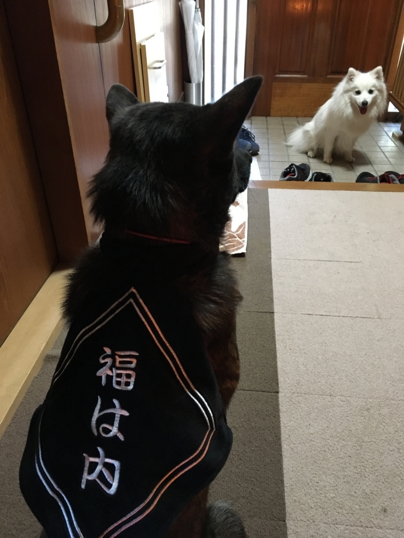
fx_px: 451
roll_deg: +1.4
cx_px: 202
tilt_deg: -34.1
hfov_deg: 48.2
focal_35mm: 29
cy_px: 269
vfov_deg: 61.7
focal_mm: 4.15
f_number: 2.2
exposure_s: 1/15
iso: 250
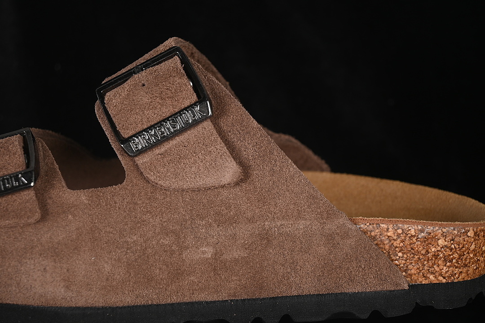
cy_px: 162
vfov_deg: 18.2
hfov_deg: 27.0
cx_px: 242
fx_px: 1010
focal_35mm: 75
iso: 160
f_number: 6.3
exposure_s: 1/60
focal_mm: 50
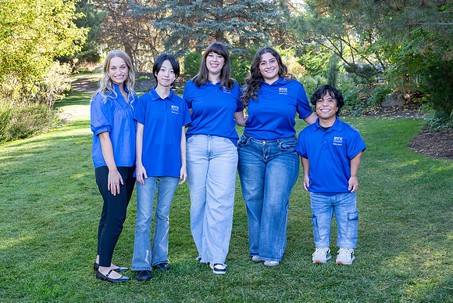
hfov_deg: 42.3
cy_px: 151
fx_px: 585
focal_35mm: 47
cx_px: 213
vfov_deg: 28.9
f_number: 6.3
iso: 500
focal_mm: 39
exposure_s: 1/125
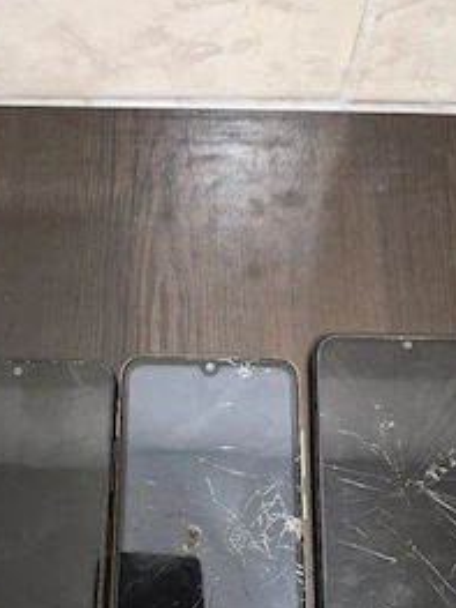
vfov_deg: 51.4
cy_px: 416
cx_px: 204
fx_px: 615
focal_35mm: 35
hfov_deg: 40.6
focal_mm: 5.4
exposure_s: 1/100
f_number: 1.8
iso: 2500
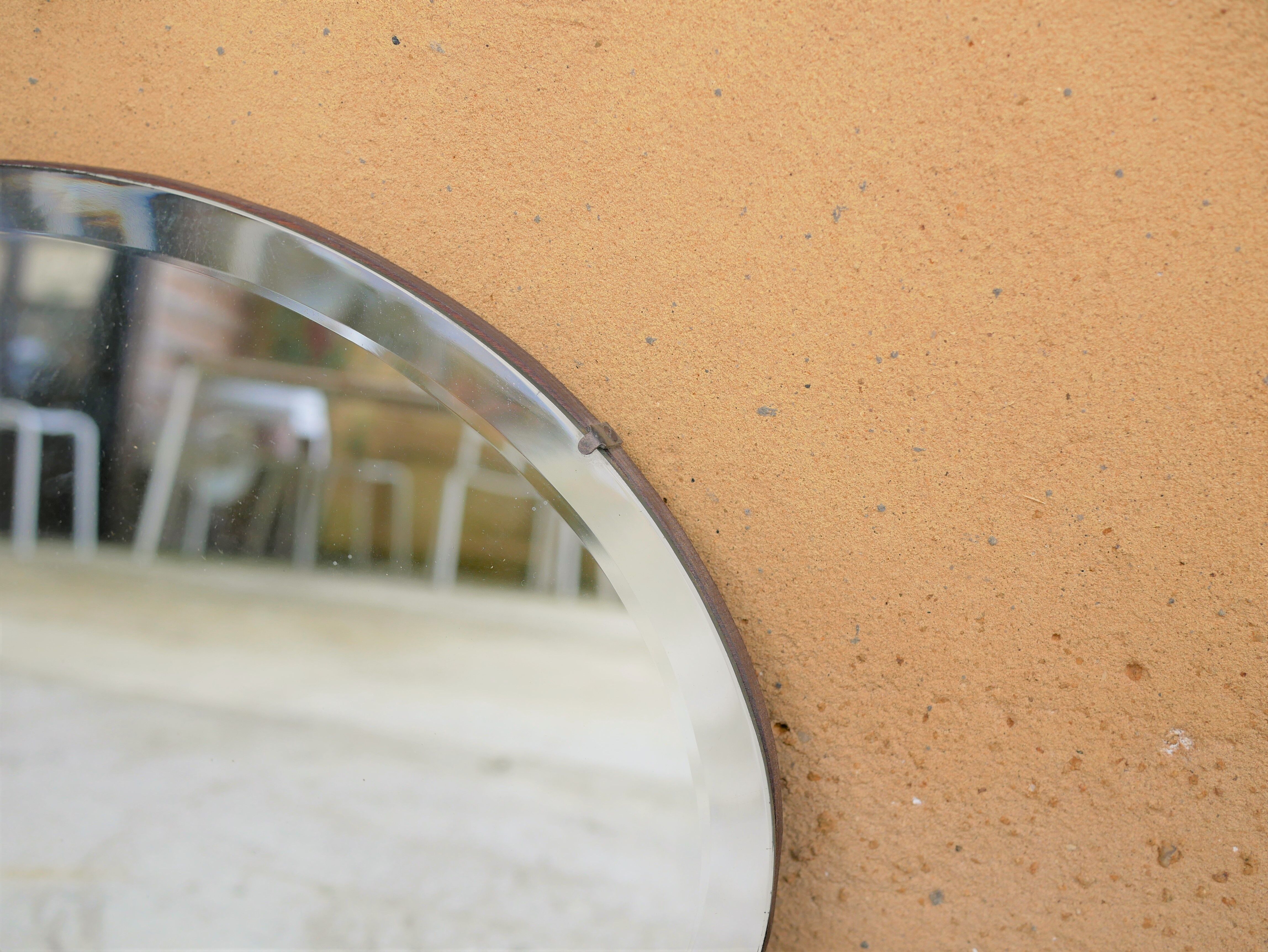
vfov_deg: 36.0
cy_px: 476
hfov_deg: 46.8
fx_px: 1466
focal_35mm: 40
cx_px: 634
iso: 200
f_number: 3.2
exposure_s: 1/320
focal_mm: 20
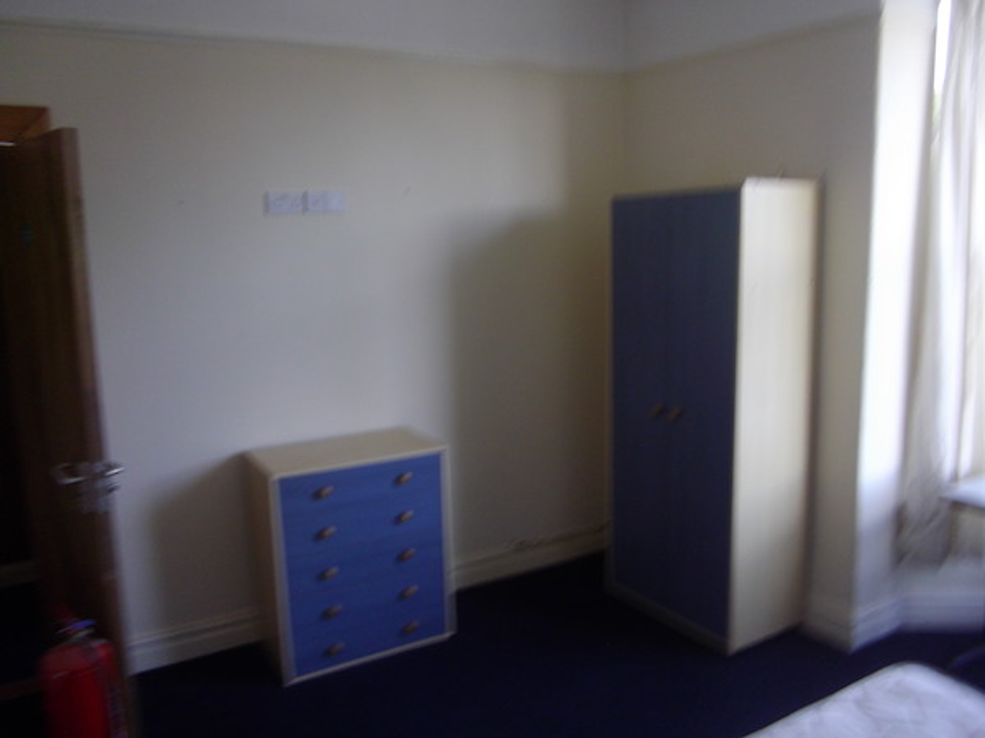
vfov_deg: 51.4
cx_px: 492
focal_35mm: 27
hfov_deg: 65.3
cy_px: 369
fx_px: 768
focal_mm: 4.9
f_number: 3.2
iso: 137
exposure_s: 1/50
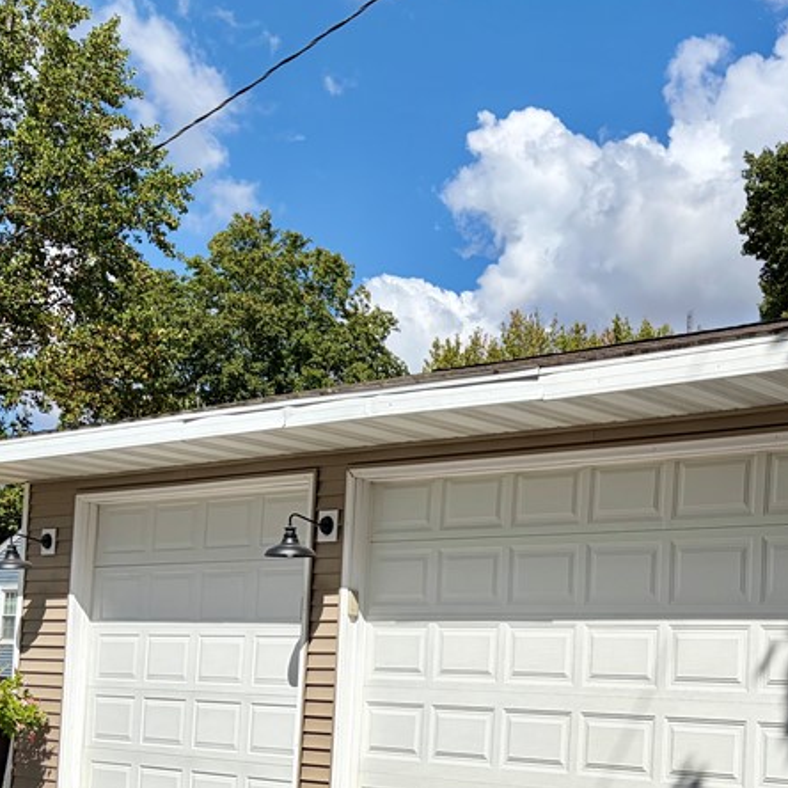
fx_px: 1365
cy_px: 630
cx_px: 728
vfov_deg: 31.4
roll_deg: -1.6
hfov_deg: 30.6
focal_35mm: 53
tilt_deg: +3.6
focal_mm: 5.96
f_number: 1.6
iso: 50
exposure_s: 1/5348
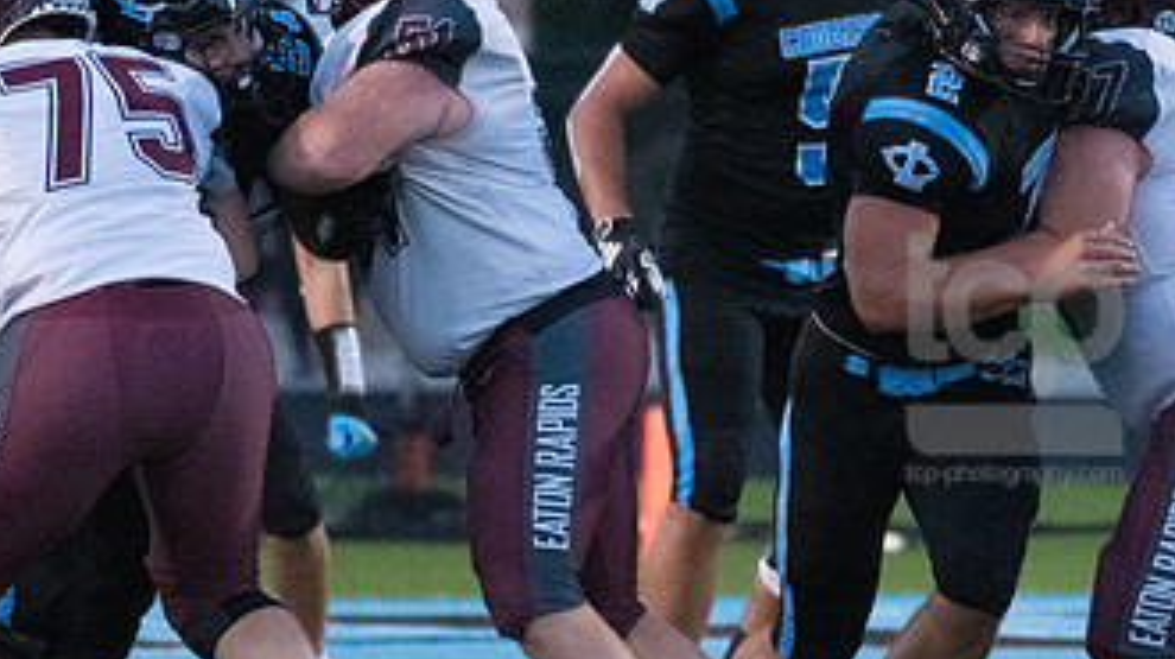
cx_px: 1015
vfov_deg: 1.2
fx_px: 30975
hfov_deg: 2.2
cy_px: 360
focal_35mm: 995
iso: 6400
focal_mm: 360
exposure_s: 1/2000
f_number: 5.6
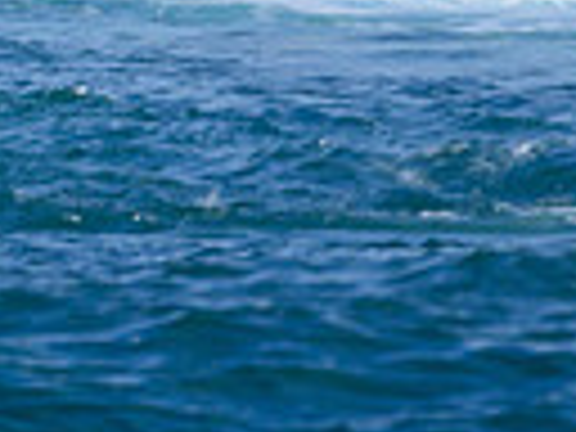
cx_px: -245
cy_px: -330
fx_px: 79571
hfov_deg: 0.4
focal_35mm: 4782
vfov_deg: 0.3
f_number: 6.3
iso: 320
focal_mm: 800
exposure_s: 1/2000
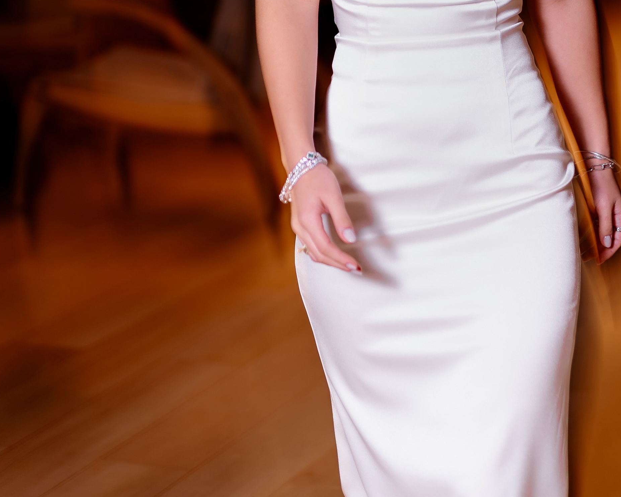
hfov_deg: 19.7
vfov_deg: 15.5
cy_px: -40
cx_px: 407
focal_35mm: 97
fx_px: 1783
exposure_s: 1/20
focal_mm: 50
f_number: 1.8
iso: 64
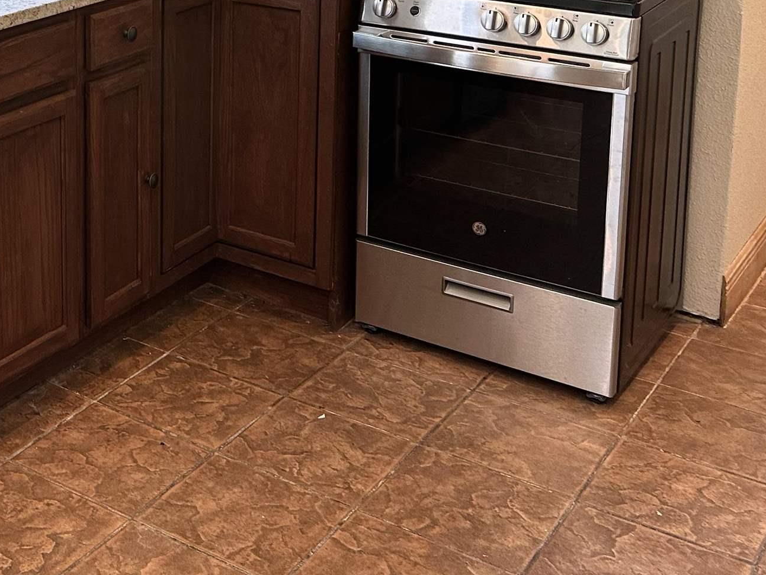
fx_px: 1261
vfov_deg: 24.0
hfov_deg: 30.7
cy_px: -60
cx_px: -43
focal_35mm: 57
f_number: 1.78
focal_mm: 6.86
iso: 160
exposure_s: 1/60
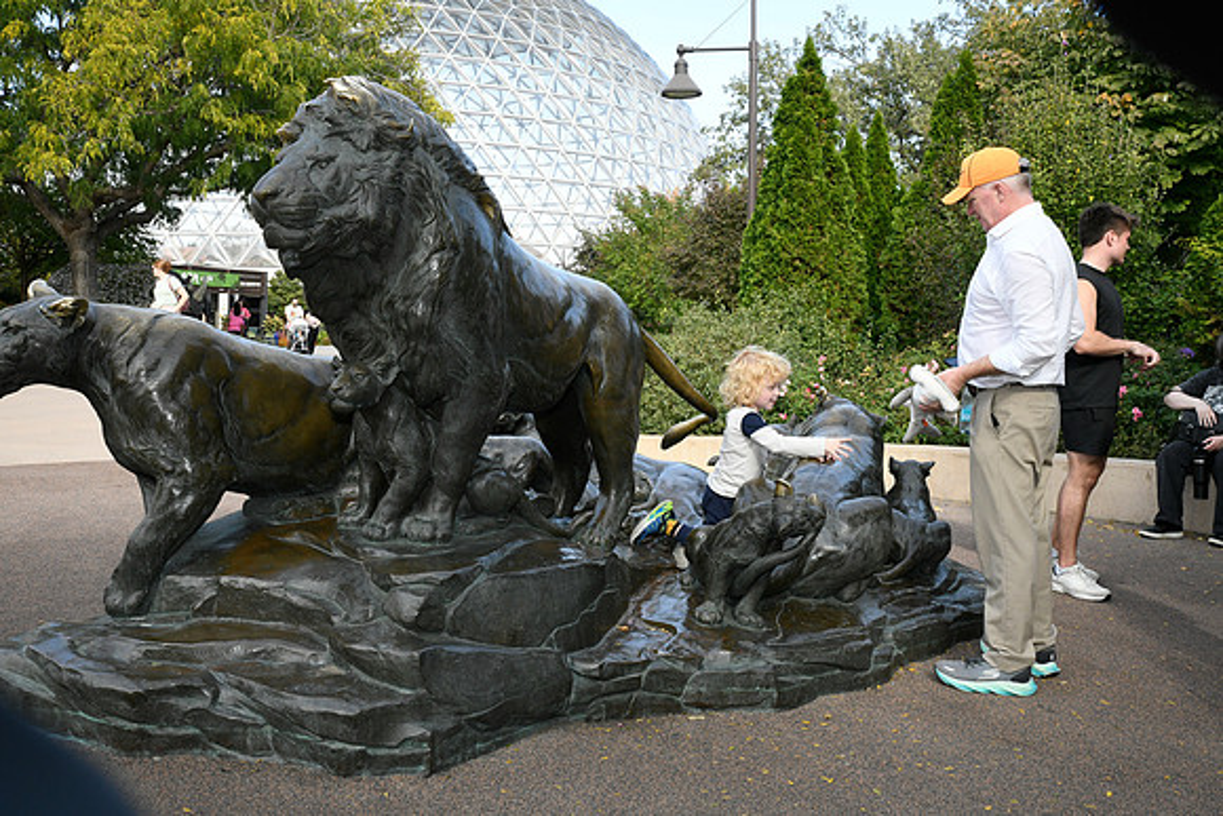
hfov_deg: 50.7
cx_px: 612
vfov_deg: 35.1
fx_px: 1291
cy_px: 408
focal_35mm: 38
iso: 1600
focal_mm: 38
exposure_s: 1/250
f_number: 16
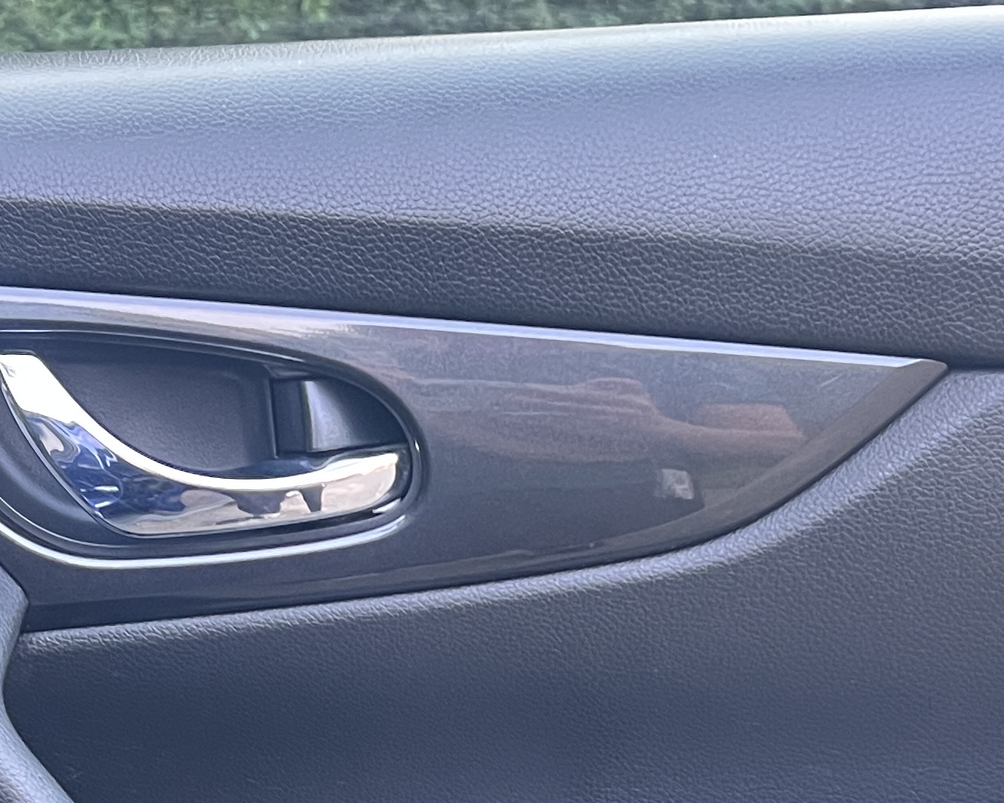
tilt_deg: -24.4
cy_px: 871
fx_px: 2436
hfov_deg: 23.3
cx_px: 408
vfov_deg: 18.1
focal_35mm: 82
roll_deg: +0.8
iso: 500
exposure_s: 1/60
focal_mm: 5.7
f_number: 1.5
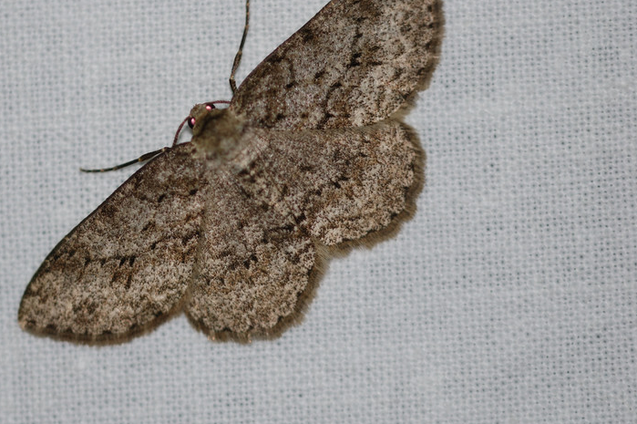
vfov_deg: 6.3
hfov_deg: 9.5
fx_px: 3831
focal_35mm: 217
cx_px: 251
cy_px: 158
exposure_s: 1/250
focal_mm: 105
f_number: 4.2
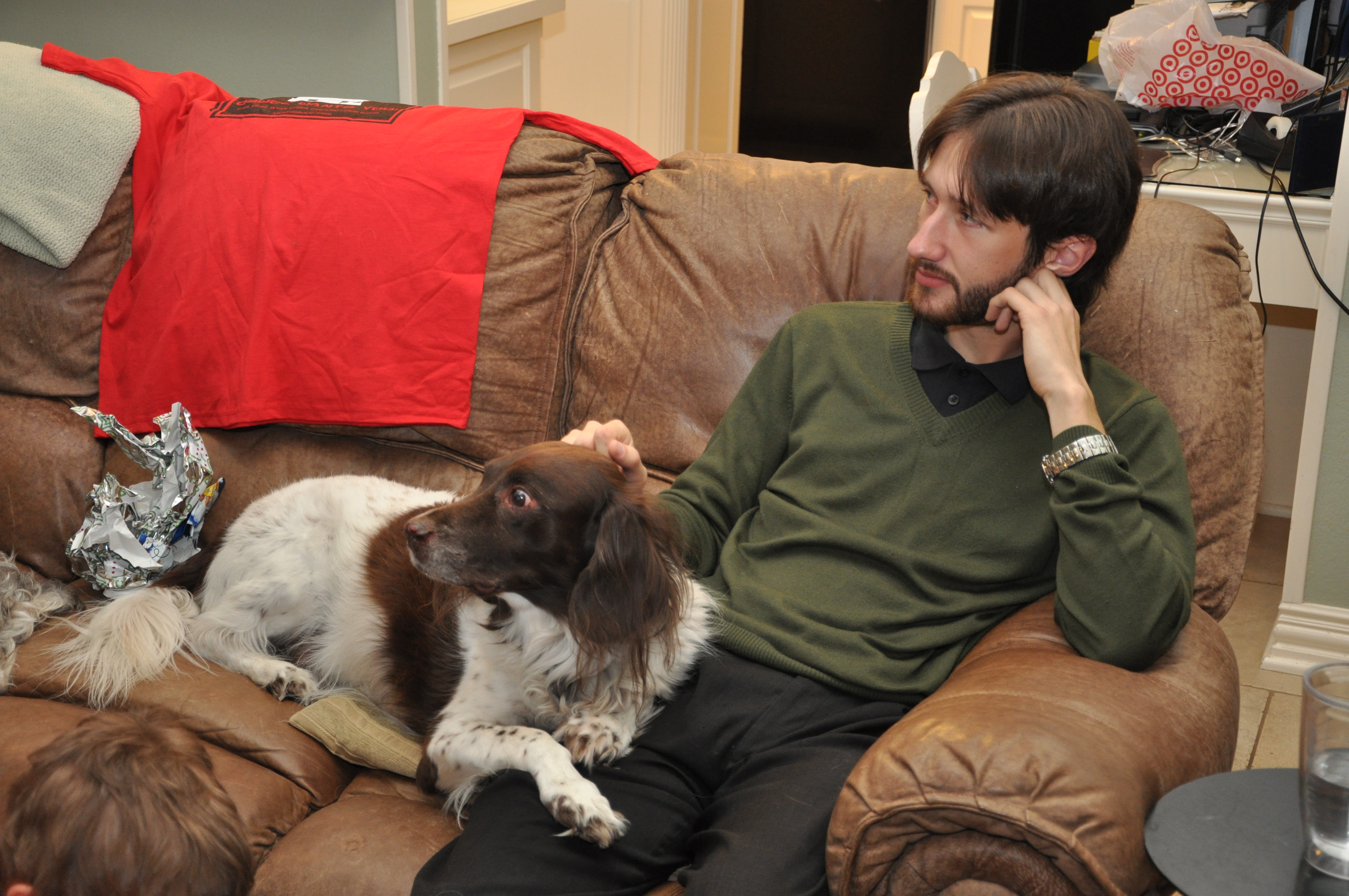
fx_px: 2133
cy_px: 448
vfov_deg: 23.7
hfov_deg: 35.1
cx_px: 674
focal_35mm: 57
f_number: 4.5
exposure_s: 1/60
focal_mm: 38
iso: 800
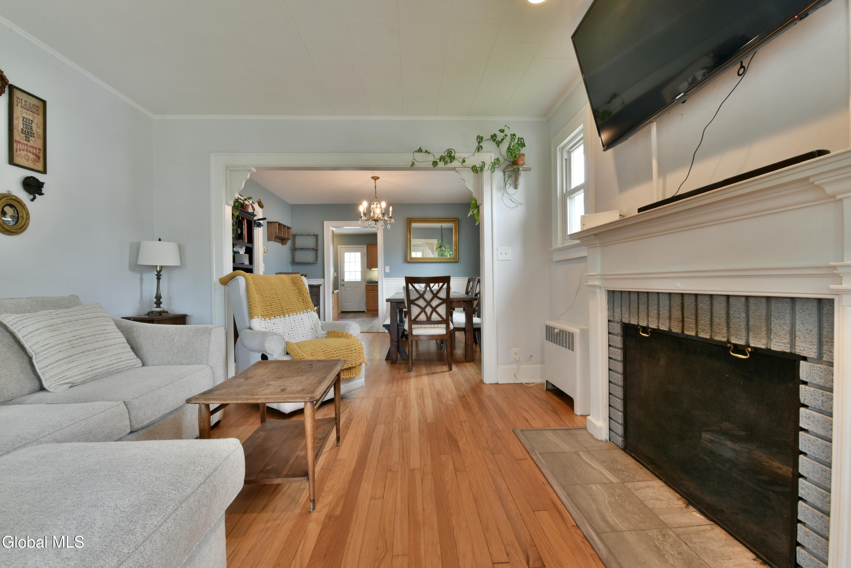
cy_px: 284
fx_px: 331
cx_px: 426
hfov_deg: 104.2
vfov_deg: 81.3
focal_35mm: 14
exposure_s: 1/13
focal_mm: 14
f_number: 11
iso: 800
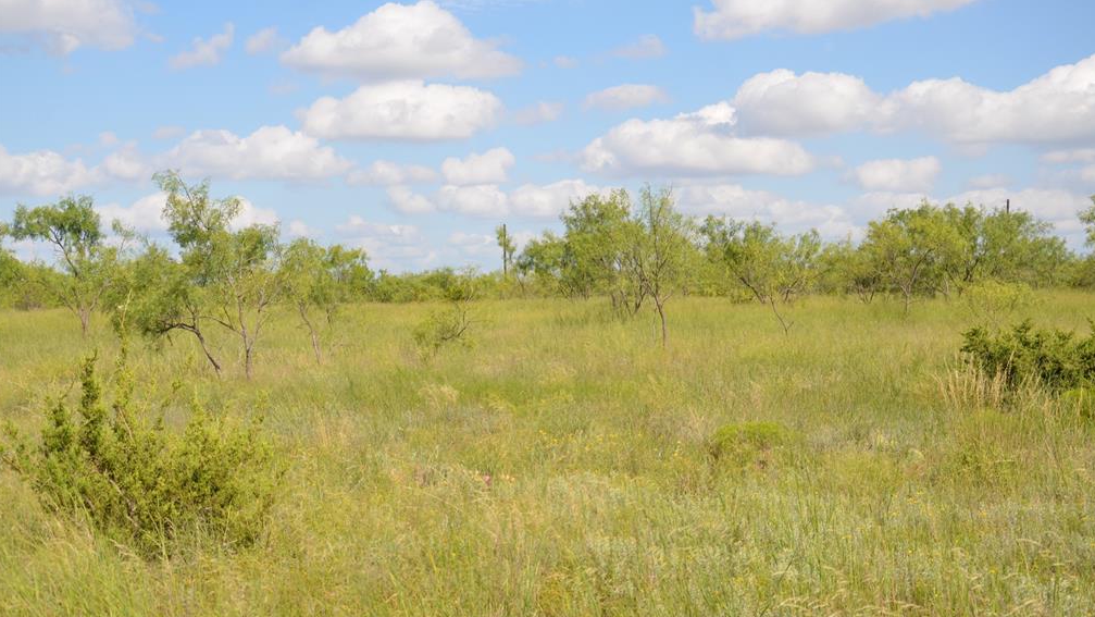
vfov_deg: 23.5
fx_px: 1481
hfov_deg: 40.6
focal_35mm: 51
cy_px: 333
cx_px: 551
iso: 100
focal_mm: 32
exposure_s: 1/250
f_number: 8
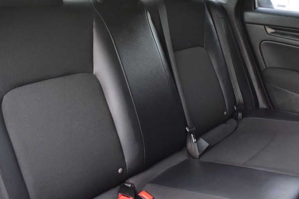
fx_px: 307
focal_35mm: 37
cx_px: 165
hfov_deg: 51.8
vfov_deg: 35.7
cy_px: 70
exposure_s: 1/15
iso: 400
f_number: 6.3
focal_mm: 18
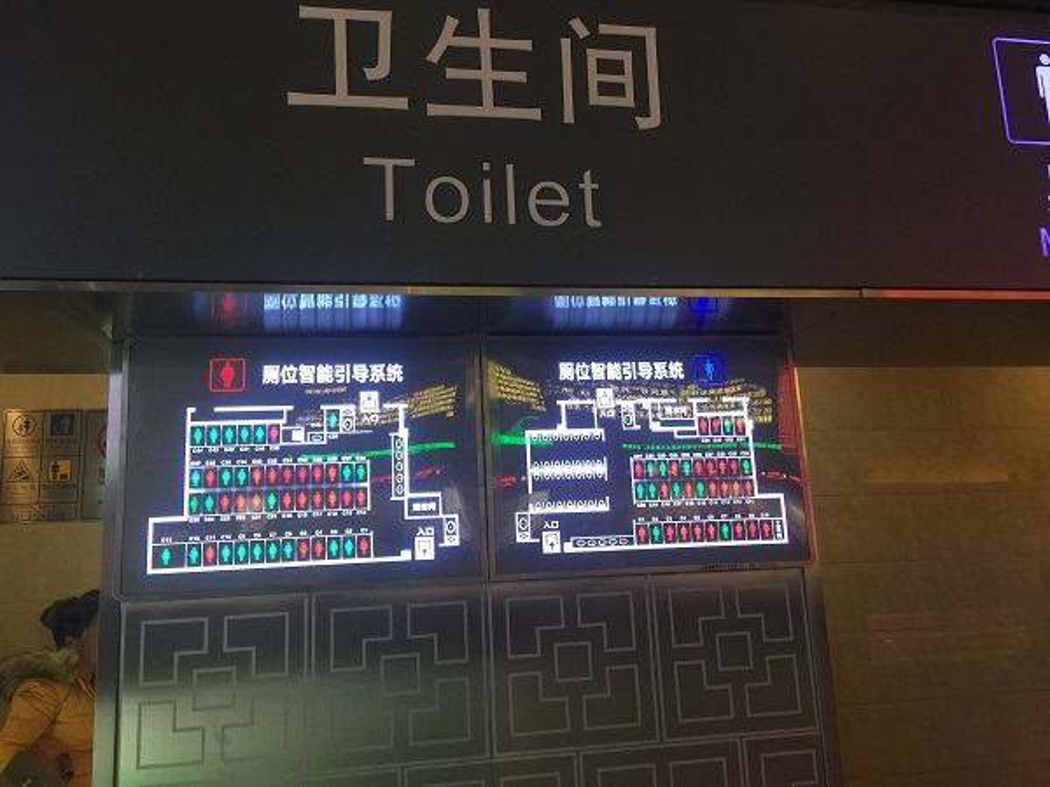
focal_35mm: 29
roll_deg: +2.2
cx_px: 525
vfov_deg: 48.2
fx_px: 880
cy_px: 394
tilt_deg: +11.8
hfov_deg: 61.7
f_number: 2.2
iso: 80
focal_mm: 4.15
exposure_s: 1/17
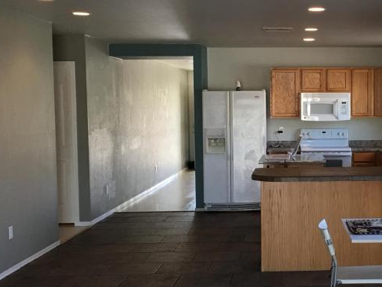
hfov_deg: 31.1
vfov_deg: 24.4
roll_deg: +0.1
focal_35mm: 60
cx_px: 325
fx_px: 662
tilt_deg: -4.4
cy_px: 161
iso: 32
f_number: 2.2
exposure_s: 1/30
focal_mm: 4.15
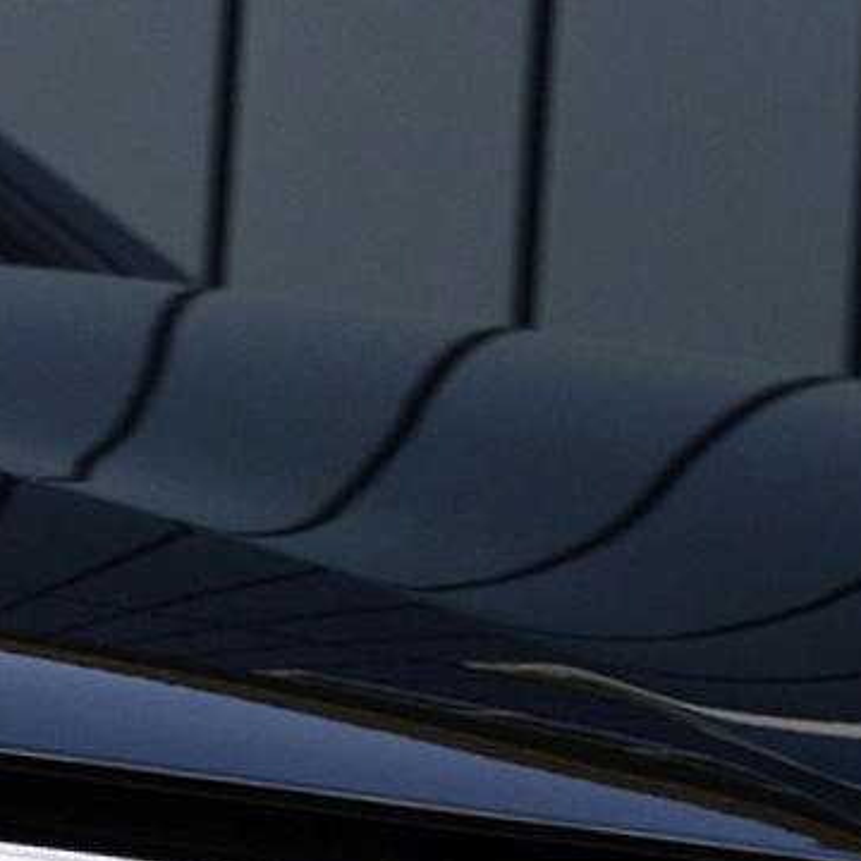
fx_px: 7767
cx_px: -375
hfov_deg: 6.3
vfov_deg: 6.3
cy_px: 1117
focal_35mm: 276
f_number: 9
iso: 400
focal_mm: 48
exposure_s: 1/125
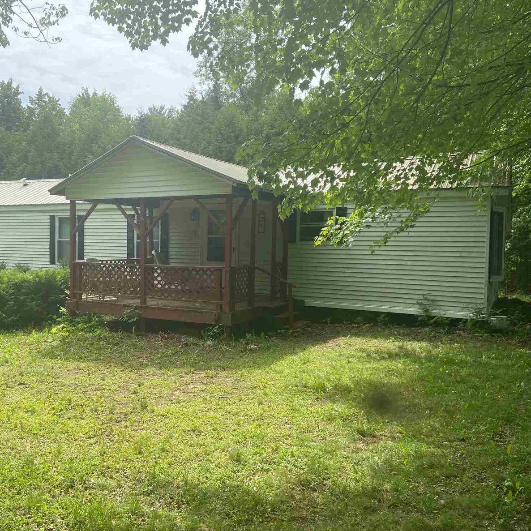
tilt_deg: -1.1
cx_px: 186
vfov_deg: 52.5
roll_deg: +0.4
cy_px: 267
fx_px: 538
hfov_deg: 51.7
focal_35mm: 31
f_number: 1.8
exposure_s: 1/767
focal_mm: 4.25
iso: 32
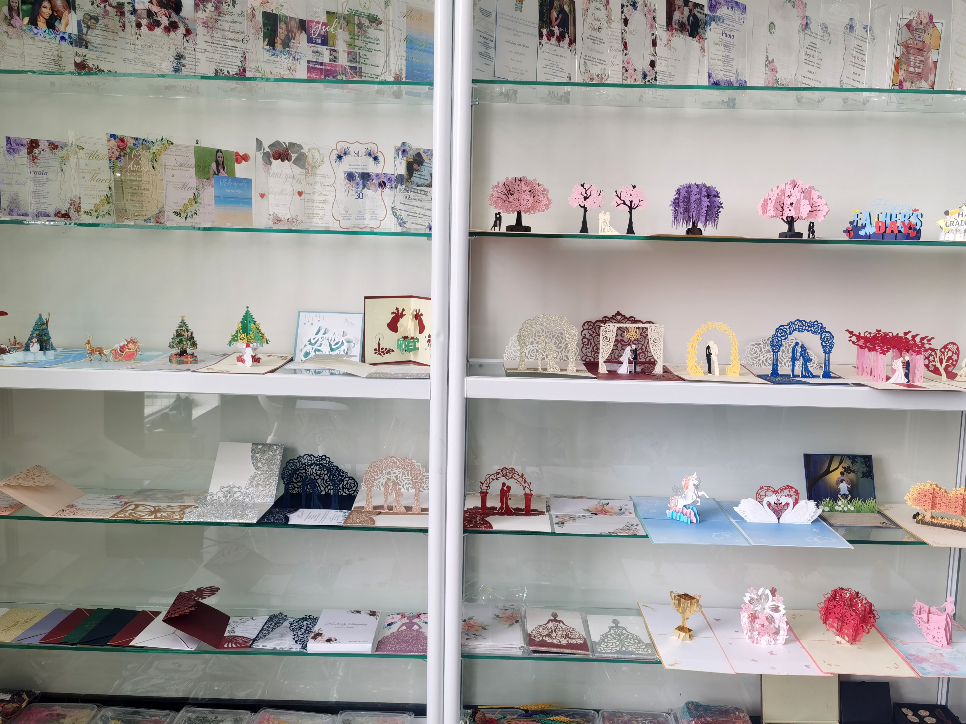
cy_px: 341
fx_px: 893
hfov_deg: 56.8
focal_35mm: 32
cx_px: 477
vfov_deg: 44.1
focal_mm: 5.56
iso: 50
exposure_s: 1/100
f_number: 1.6
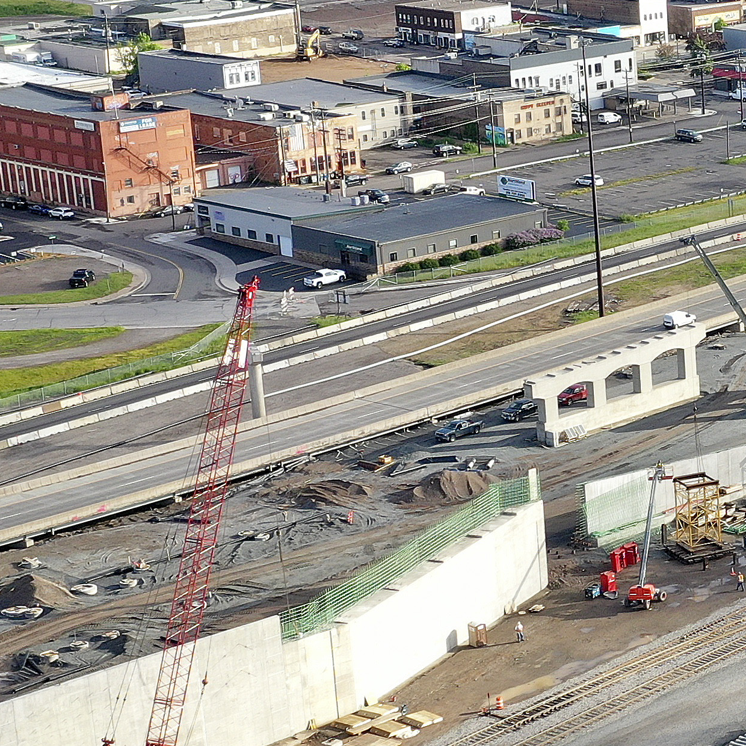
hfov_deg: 15.3
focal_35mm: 105
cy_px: 448
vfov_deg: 16.6
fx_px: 2560
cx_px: 1139
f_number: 5
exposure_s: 1/200
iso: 100
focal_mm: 10.26
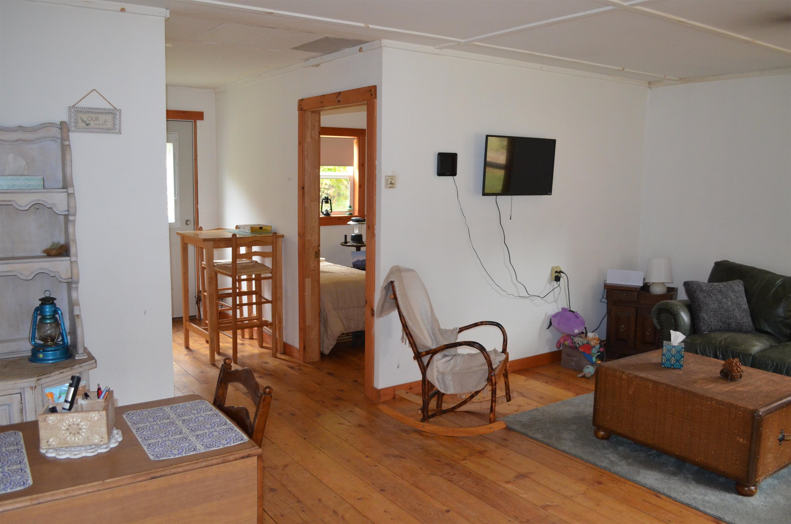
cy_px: 262
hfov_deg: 62.0
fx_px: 658
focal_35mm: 30
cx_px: 396
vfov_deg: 43.4
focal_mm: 20
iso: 1800
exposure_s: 1/60
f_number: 3.8
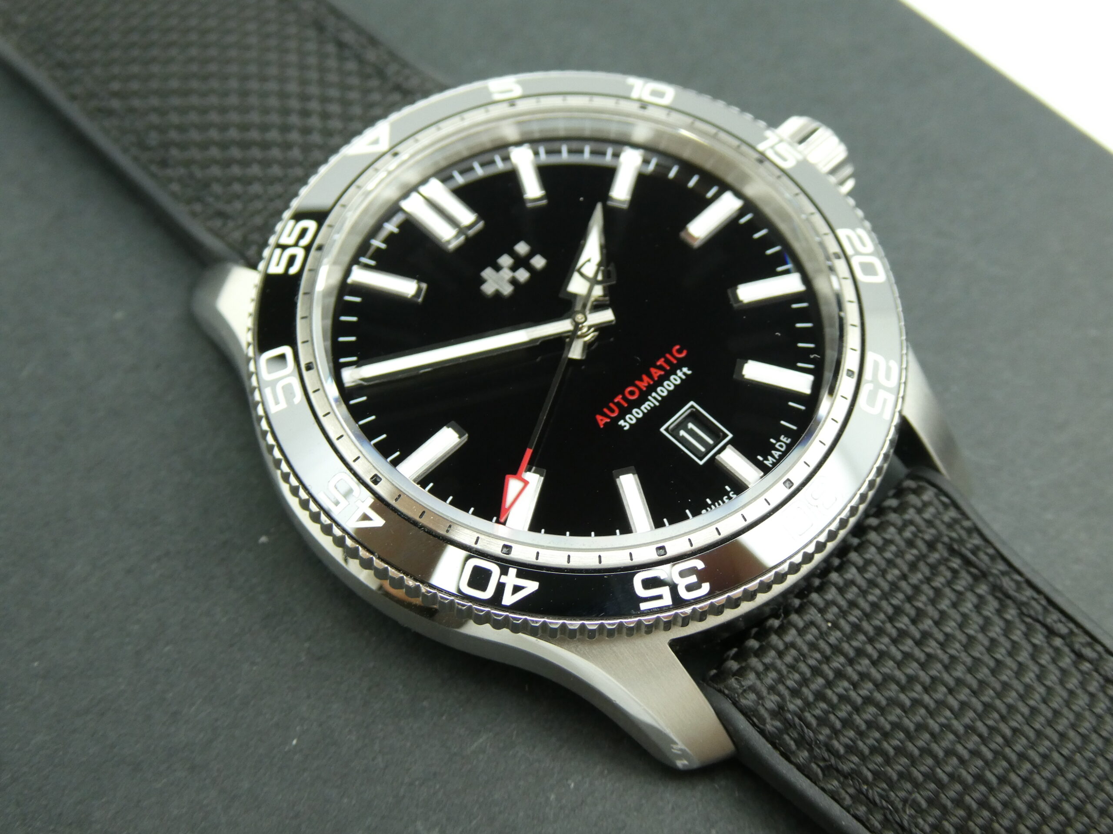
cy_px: 417
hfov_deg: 38.2
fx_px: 1608
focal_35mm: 50
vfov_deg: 29.1
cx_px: 556
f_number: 4.1
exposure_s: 1/80
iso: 250
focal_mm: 9
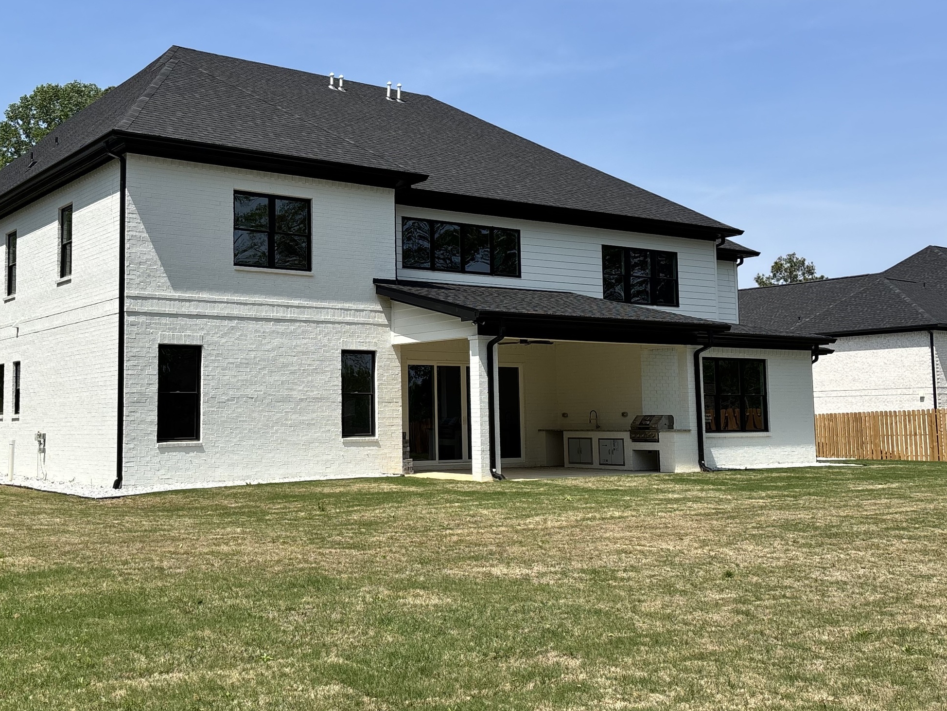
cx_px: 375
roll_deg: +0.6
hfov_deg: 45.5
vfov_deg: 35.1
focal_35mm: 41
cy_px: 332
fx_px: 1122
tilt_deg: +6.0
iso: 50
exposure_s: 1/3937
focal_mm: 5.96
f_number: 1.6
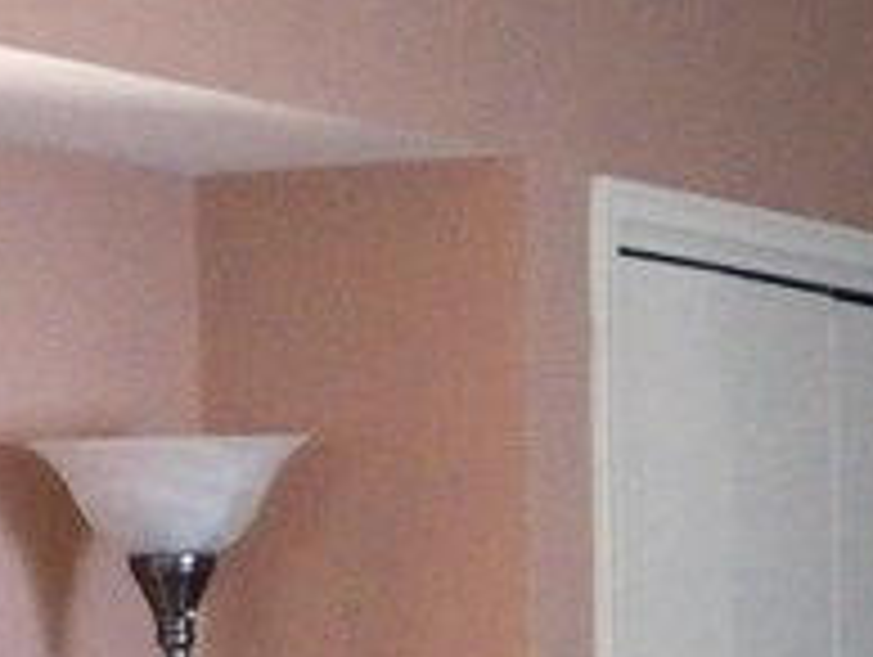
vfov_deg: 6.9
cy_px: 1462
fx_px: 5202
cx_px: 1134
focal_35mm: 206
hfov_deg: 9.4
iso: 400
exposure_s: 1/30
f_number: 3.2
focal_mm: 7.1
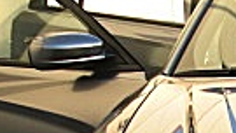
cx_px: 399
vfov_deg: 6.4
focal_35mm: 186
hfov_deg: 10.9
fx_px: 1164
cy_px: 219
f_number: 2.8
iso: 50
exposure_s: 1/125
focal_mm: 6.3
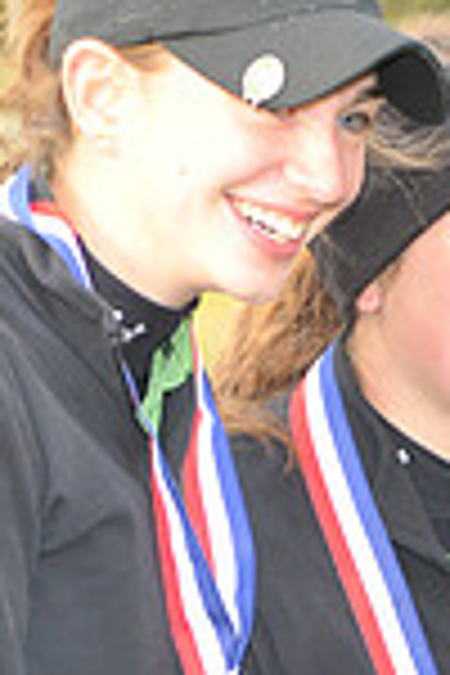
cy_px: 646
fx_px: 6712
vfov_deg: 5.7
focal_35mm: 358
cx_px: 1264
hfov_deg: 3.8
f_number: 5.6
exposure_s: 1/100
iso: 400
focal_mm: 62
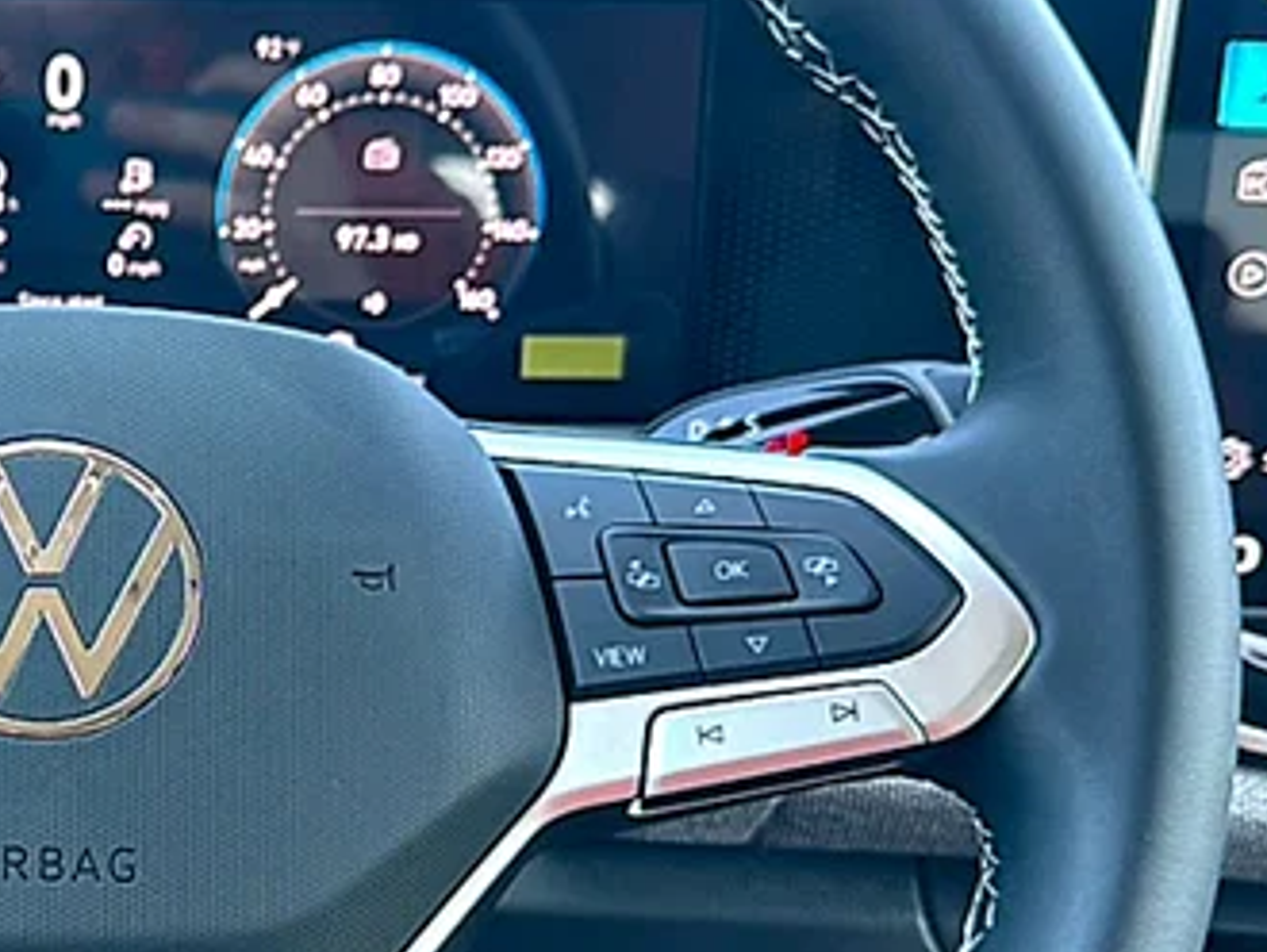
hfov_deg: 33.6
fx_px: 1941
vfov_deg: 27.4
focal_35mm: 53
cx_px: 54
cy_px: 624
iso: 80
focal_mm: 6.86
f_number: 1.78
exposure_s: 1/90
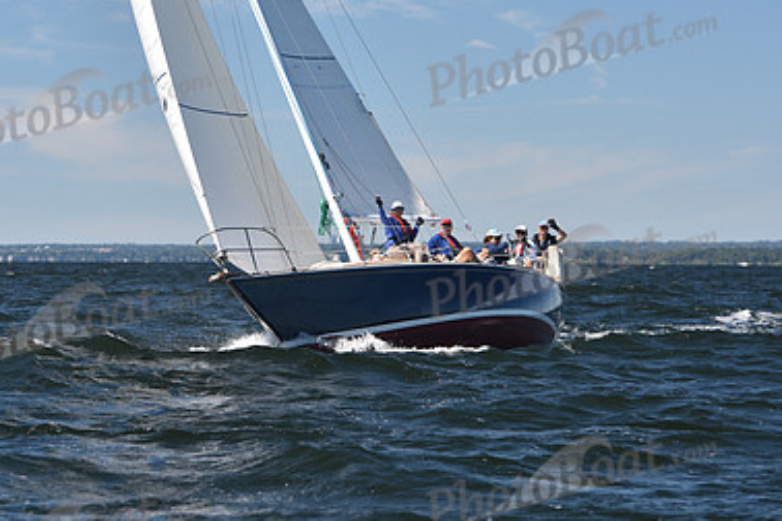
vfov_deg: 8.5
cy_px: 189
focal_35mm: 161
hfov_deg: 12.8
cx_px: 321
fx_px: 3497
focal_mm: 105
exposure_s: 1/1000
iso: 200
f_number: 3.5
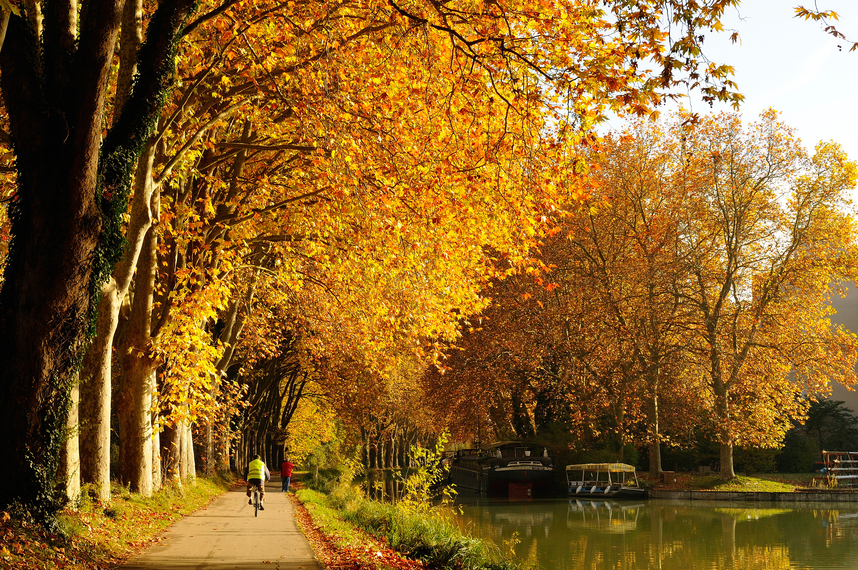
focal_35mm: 75
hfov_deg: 27.0
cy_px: 285
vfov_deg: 18.1
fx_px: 1785
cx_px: 429
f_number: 9
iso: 200
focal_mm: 50
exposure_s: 1/100
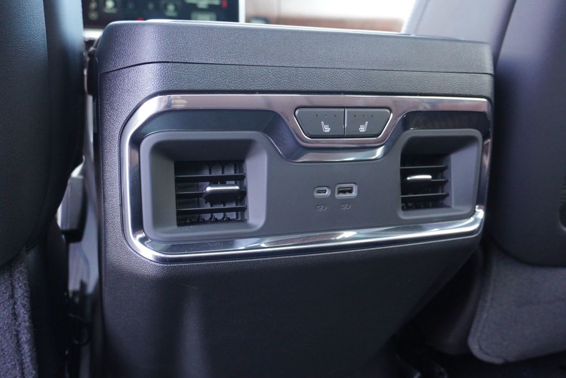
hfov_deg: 59.5
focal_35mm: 32
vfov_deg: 41.8
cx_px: 283
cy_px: 189
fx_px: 496
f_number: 4
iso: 2000
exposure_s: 1/160
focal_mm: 21
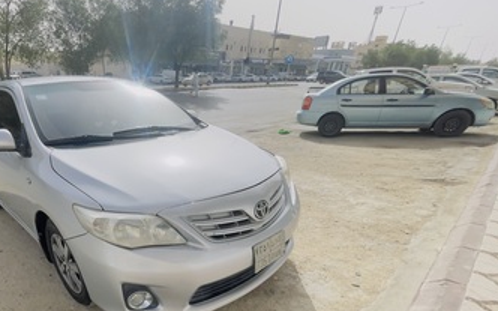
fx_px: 258
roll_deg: -0.8
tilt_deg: -31.4
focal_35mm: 19
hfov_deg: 84.8
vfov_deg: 58.7
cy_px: 235
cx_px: 164
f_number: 2.4
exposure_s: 1/1453
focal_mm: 1.54
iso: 25
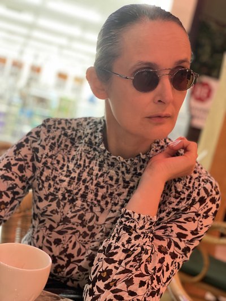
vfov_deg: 36.8
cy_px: 150
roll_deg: -13.7
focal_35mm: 52
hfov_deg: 28.0
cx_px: 113
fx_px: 452
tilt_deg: -3.6
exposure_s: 1/25
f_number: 2
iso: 400
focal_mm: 6
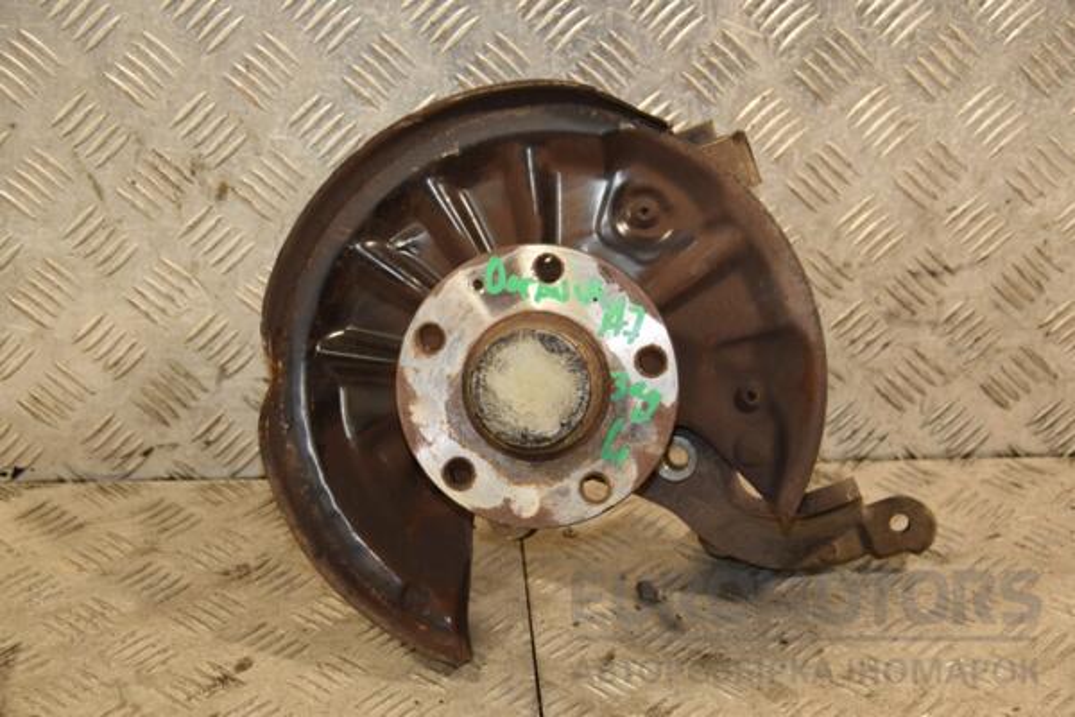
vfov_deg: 18.9
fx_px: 2150
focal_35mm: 72
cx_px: 538
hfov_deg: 28.1
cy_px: 358
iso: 800
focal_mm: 48
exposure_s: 1/125
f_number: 4.8
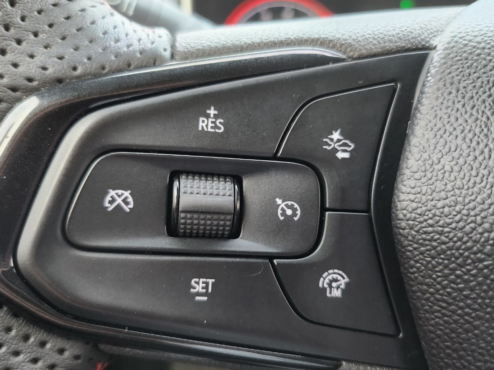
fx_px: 414
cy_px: 194
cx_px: 247
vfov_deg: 48.2
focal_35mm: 29
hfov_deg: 61.7
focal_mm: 5
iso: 800
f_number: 1.8
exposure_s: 1/120
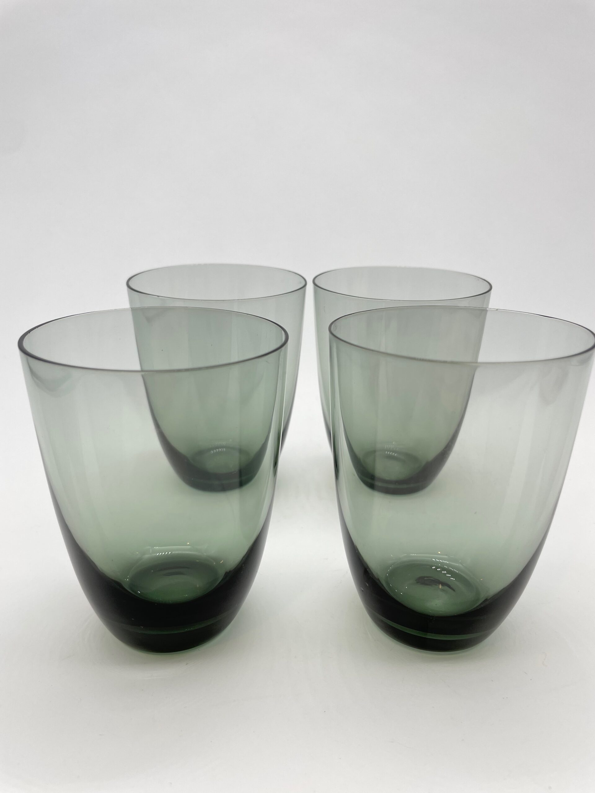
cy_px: 396
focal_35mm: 26
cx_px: 298
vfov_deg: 67.3
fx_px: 596
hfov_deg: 53.1
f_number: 1.6
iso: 32
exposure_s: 1/128
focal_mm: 4.2
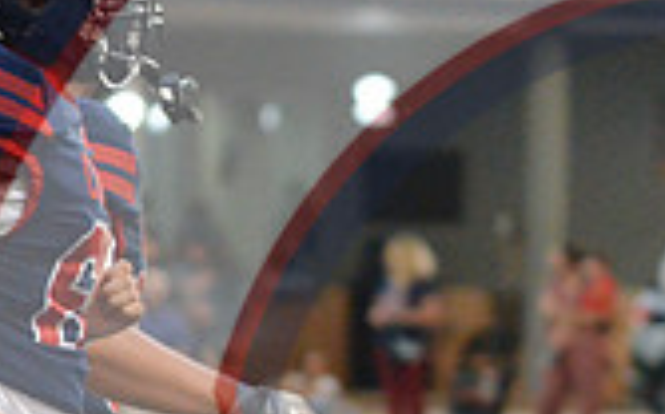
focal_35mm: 901
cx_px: 753
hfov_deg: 2.3
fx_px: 16313
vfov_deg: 1.5
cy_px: 390
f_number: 5
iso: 2800
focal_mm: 170
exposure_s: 1/500
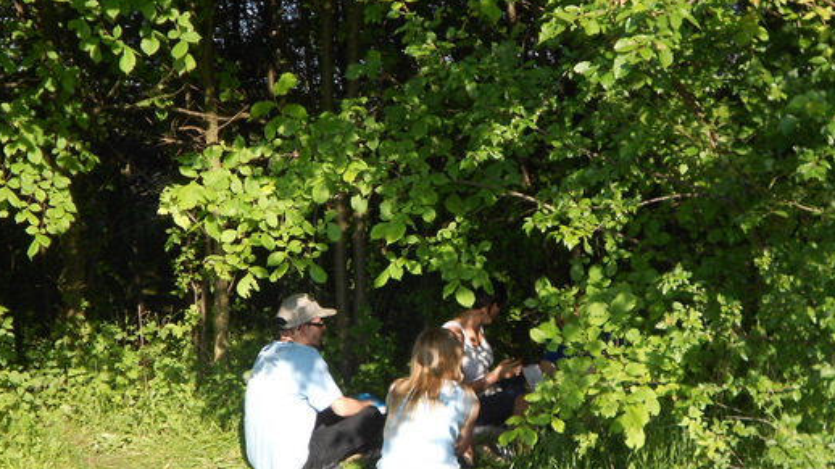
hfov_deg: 31.9
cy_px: 355
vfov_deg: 18.1
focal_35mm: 66
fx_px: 1461
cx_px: 358
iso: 80
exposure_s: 1/200
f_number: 4.5
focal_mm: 9
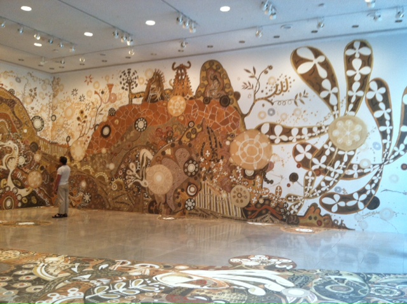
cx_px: 204
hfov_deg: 52.7
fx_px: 411
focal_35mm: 35
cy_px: 152
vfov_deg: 40.6
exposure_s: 1/17
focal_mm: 3.85
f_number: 2.8
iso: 80
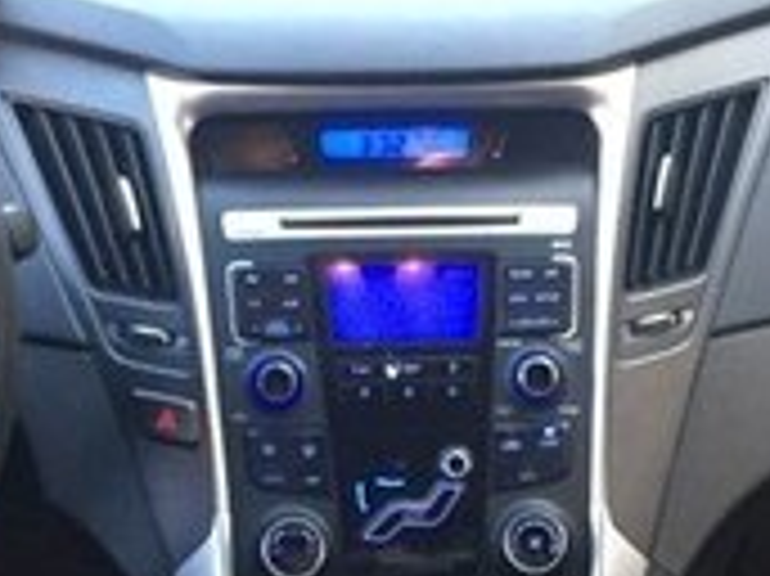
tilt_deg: -29.0
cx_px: 482
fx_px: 2490
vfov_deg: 12.9
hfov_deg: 17.6
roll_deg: +0.0
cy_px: 659
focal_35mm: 112
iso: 80
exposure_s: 1/33
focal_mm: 4.15
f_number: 2.2
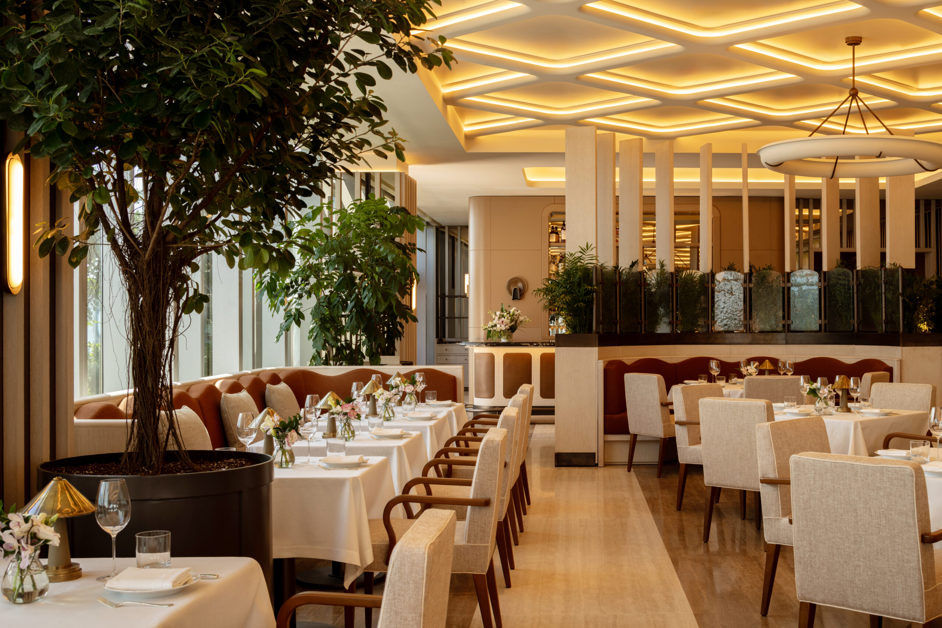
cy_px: 314
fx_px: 1177
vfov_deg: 29.9
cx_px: 471
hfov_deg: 43.6
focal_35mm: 45
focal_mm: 45
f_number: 10
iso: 100
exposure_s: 1/8
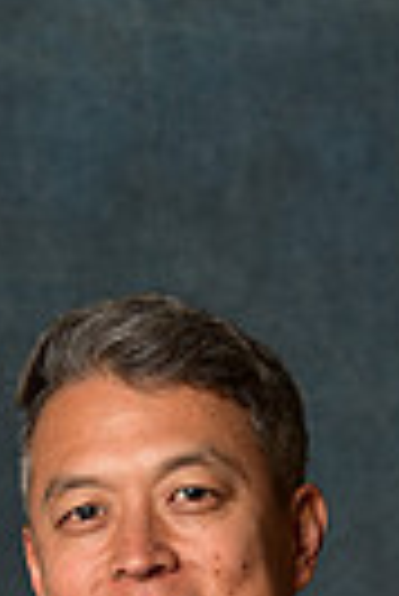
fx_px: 7378
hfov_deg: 3.1
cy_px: 1143
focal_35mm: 445
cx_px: 7
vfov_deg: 4.6
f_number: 4.5
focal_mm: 102
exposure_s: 1/200
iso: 200
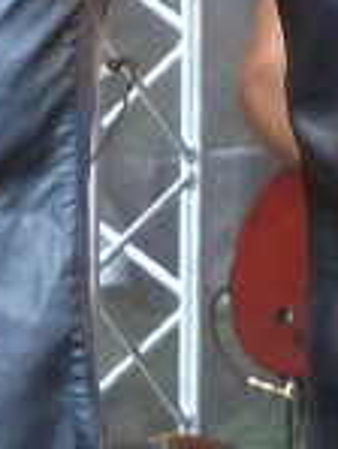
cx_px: -122
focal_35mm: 315
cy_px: -576
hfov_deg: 4.7
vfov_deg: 6.1
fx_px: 4095
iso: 400
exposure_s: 1/60
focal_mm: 8.4
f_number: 2.8
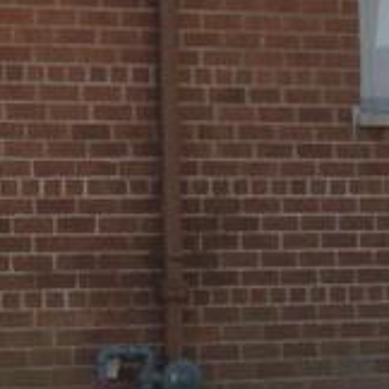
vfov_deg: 8.7
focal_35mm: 201
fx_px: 2555
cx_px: -82
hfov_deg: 8.6
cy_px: 288
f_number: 3.5
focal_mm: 6.3
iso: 88
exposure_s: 1/226
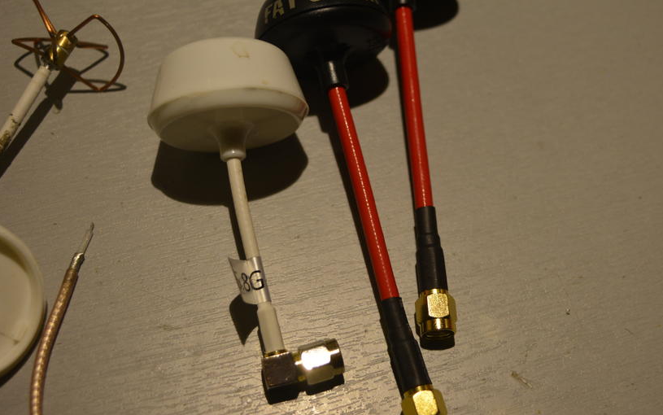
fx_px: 1085
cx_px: 405
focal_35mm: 60
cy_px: 186
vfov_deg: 21.6
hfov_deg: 33.9
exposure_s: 1/125
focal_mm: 32
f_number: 5.6
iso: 400
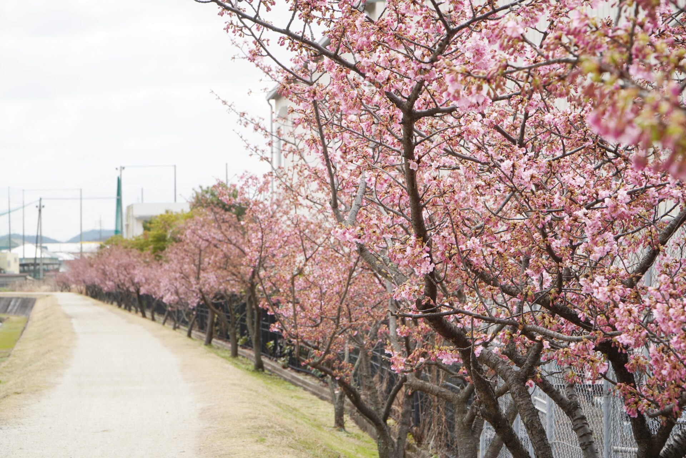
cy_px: 229
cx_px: 343
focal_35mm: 84
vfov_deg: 16.3
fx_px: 1601
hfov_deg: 24.2
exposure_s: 1/160
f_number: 7.1
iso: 100
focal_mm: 56
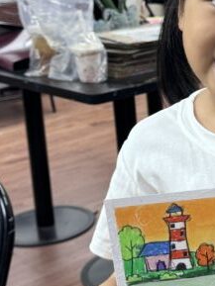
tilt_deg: -12.4
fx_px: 687
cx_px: 195
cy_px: 115
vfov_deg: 23.5
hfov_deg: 17.5
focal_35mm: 83
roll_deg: +4.1
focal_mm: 6.76
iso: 125
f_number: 1.78
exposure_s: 1/100
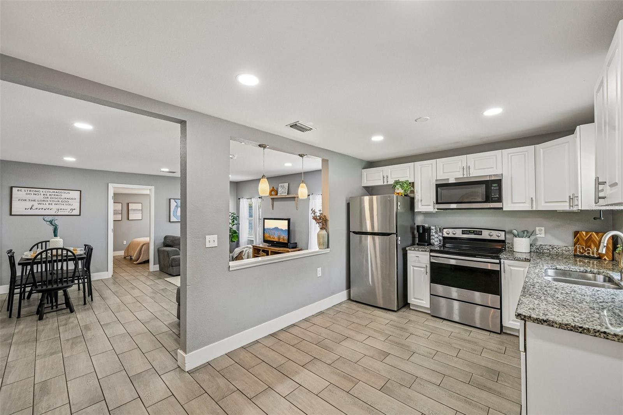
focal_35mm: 14
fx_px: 242
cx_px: 312
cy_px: 208
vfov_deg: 81.2
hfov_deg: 104.3
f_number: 8
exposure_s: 1/30
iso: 400
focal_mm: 14
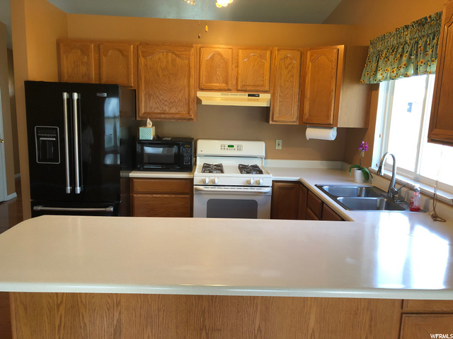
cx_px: 226
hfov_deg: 63.4
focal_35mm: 28
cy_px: 170
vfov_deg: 49.7
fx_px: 366
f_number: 1.8
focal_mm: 3.99
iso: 32
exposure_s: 1/30
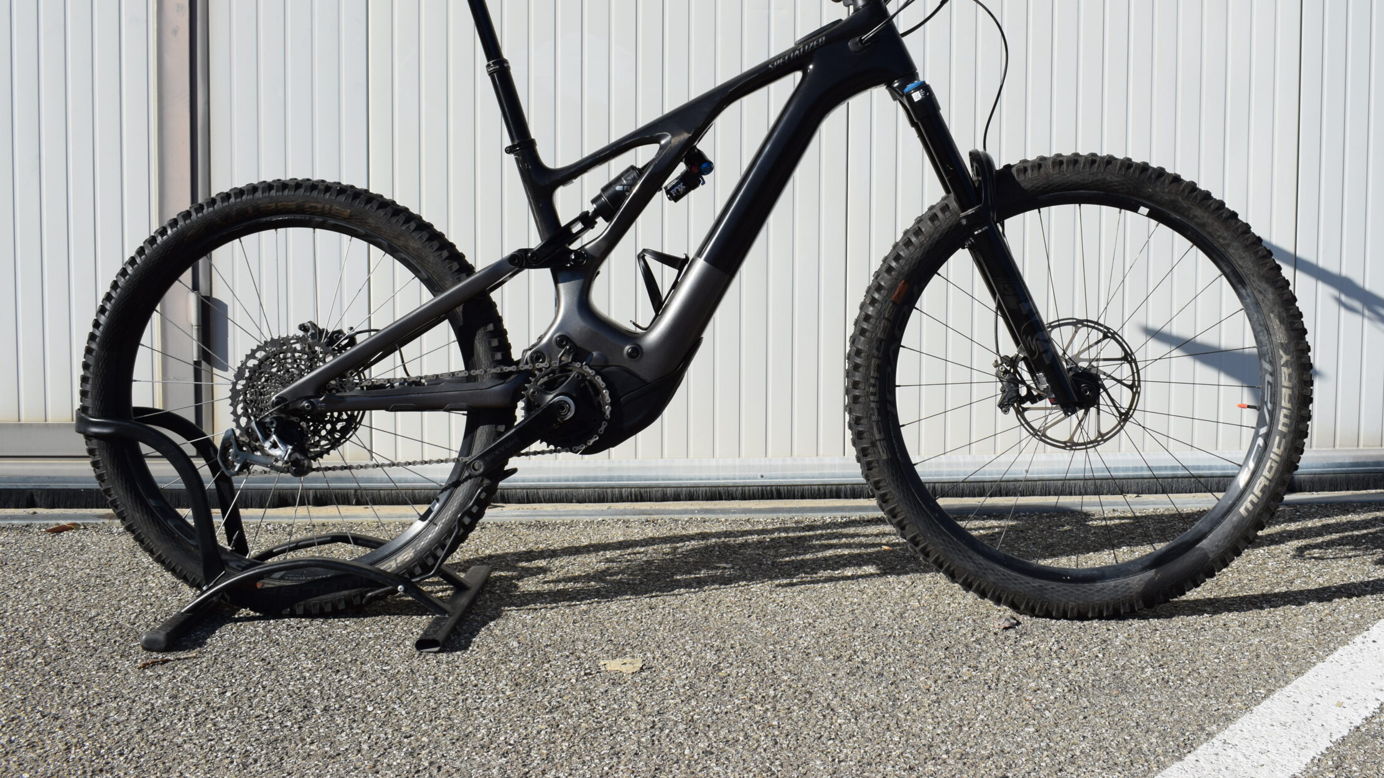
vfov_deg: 28.4
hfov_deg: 48.6
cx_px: 788
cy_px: 253
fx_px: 1527
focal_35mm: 42
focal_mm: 23
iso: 200
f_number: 10
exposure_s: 1/400
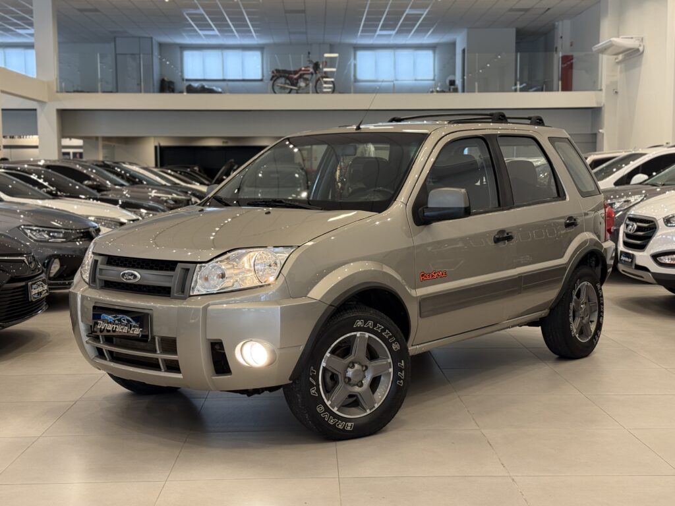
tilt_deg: -4.4
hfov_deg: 39.7
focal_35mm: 48
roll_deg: +0.9
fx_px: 936
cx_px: 338
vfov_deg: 30.3
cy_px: 253
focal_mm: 6.76
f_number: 1.78
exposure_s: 1/60
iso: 160
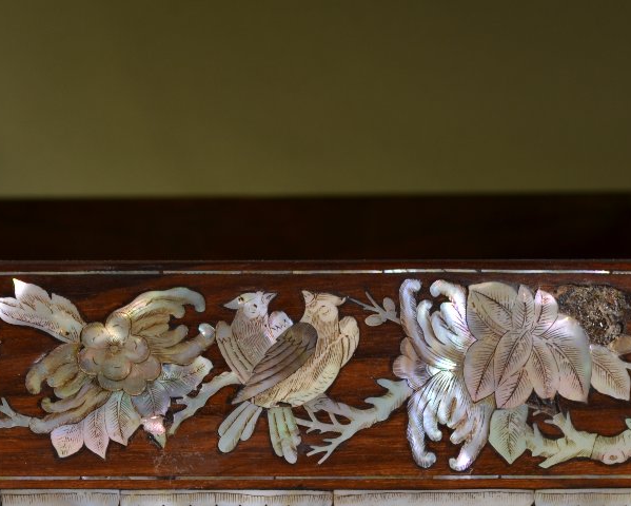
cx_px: 281
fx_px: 2317
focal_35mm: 124
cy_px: 371
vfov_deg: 12.4
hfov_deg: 15.5
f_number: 8
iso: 100
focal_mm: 44
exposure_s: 1/250
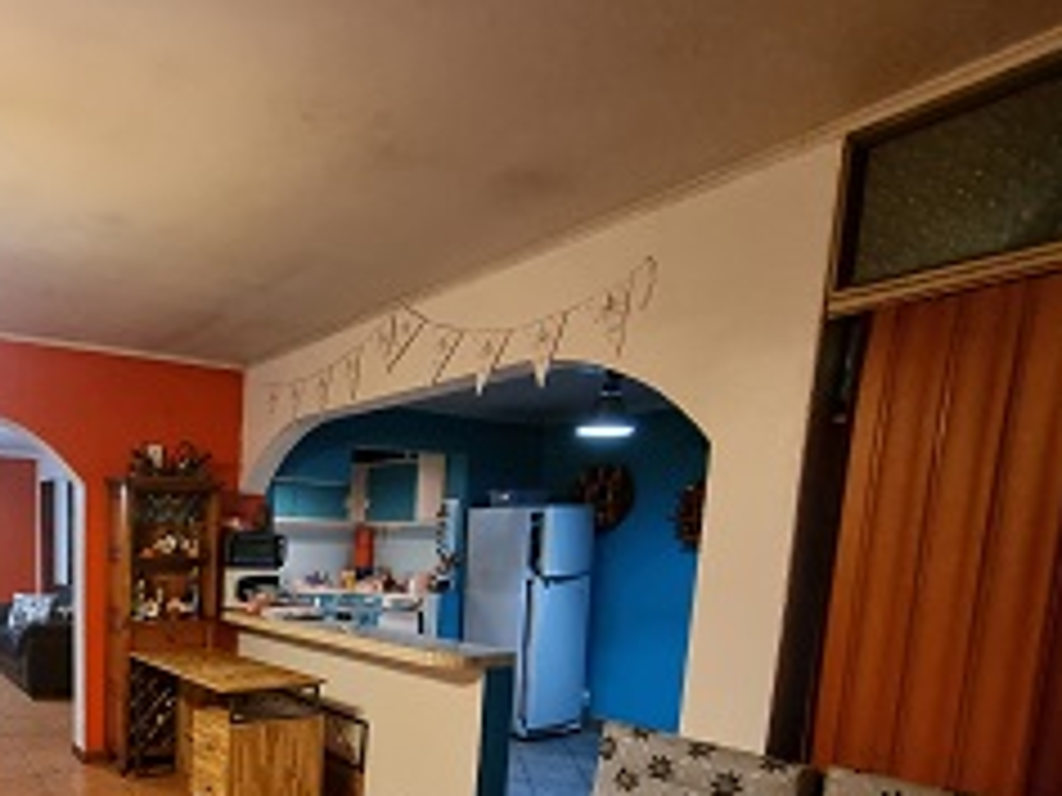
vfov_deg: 56.9
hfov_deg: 68.1
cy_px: 630
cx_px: 194
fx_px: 675
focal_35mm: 22
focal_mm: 2.2
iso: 640
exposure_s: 1/25
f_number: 2.2
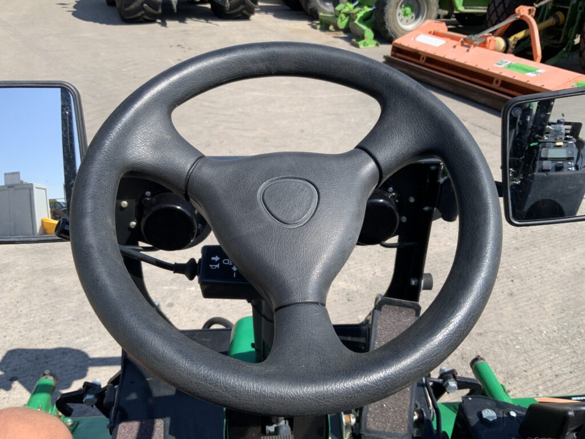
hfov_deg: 61.7
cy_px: 220
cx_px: 292
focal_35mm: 29
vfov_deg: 48.2
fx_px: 490
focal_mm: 3
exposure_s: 1/1098
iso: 16
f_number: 1.8
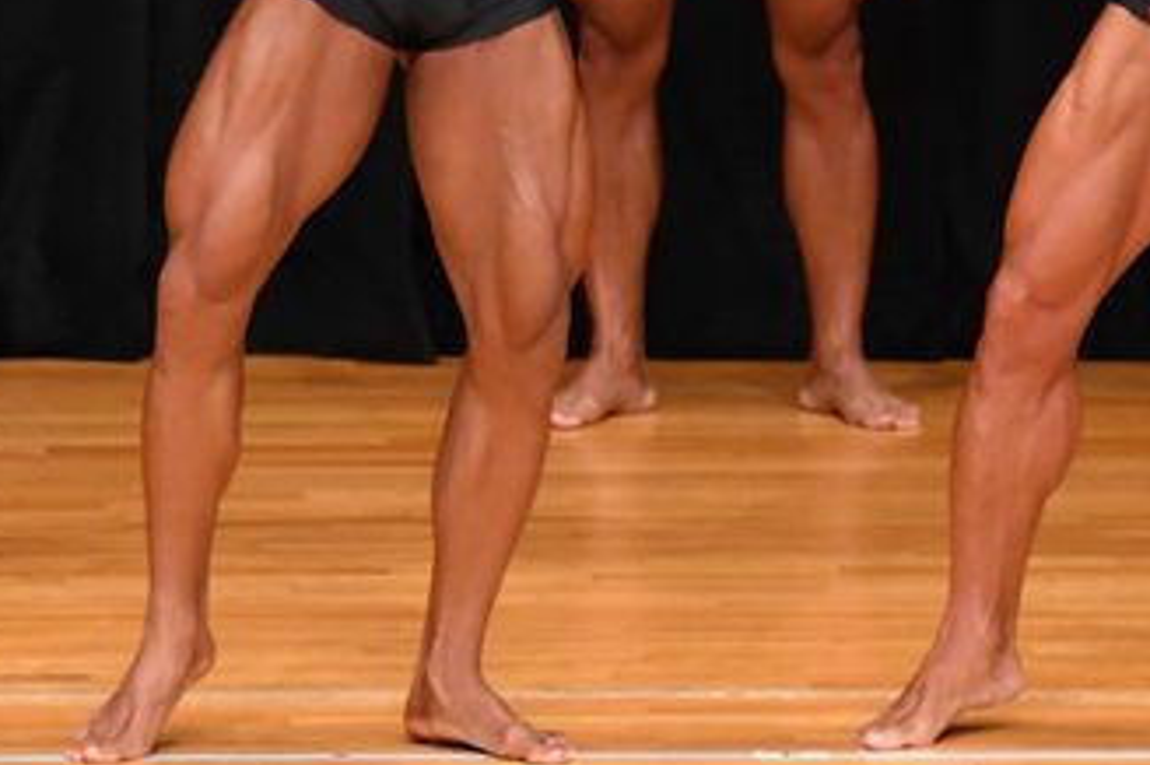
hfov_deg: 3.1
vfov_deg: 2.0
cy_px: -46
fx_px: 21509
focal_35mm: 674
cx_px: 549
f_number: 5.6
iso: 4000
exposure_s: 1/400
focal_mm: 190
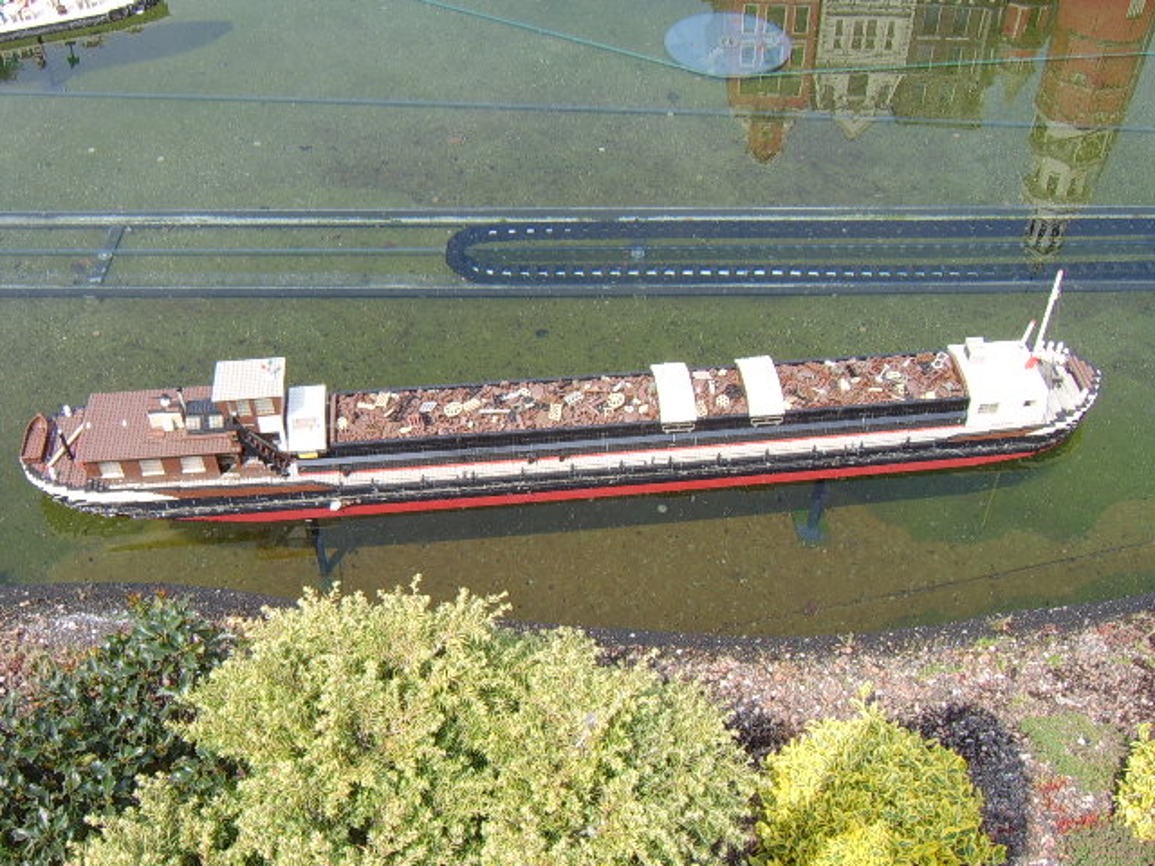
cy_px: 433
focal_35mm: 31
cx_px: 578
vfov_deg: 45.4
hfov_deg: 58.4
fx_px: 1034
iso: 50
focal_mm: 8.13
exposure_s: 1/114
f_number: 5.6
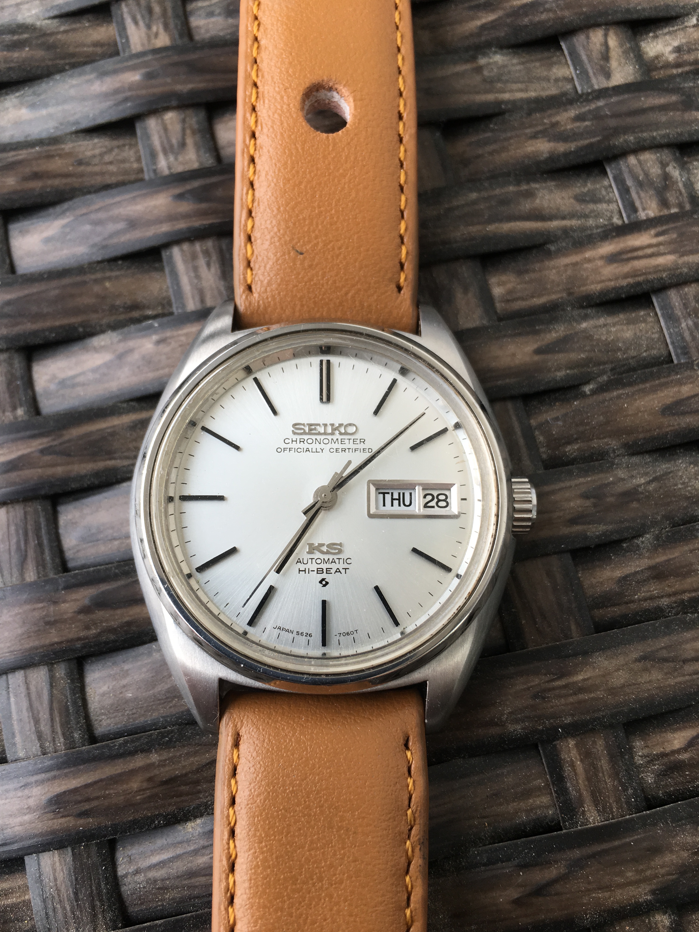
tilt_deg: -76.9
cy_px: 466
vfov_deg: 61.7
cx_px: 350
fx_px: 781
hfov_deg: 48.2
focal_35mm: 29
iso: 32
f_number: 2.2
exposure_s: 1/120
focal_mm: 4.15
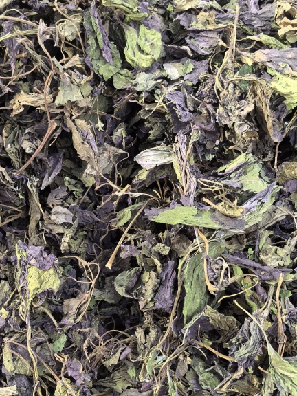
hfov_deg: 29.1
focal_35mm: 50
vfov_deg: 37.8
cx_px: 127
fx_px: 572
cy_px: 261
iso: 50
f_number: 2
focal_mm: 6.35
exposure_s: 1/264
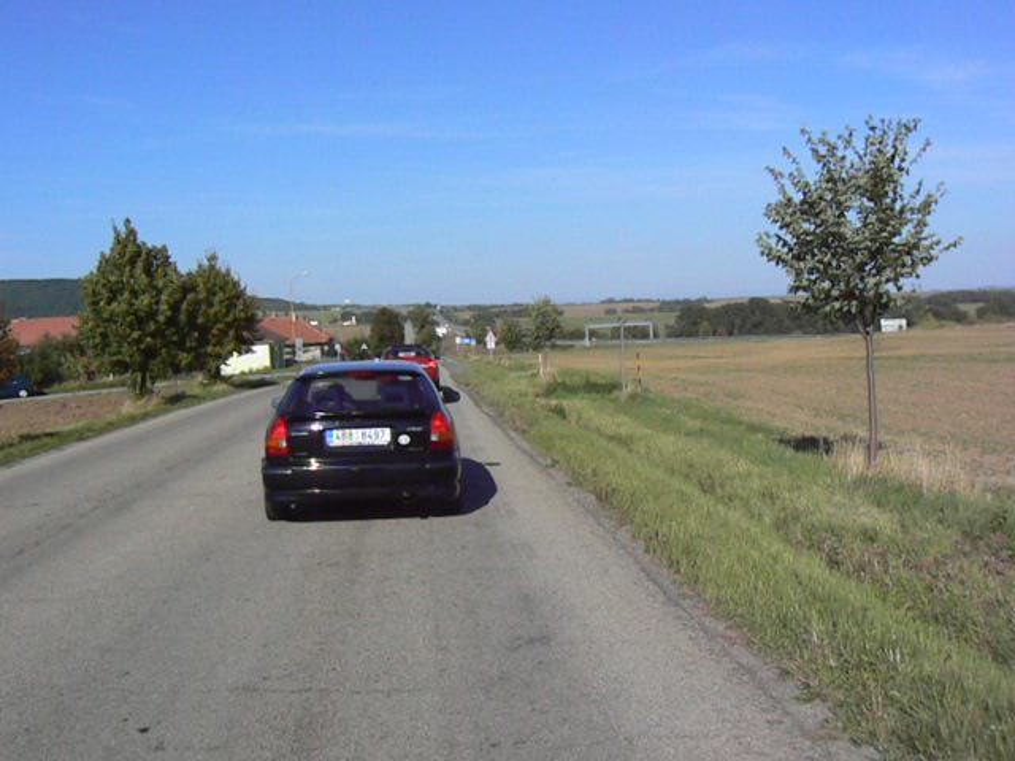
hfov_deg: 51.4
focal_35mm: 36
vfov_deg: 39.7
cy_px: 380
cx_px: 508
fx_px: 1056
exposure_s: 1/1600
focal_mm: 6
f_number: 8
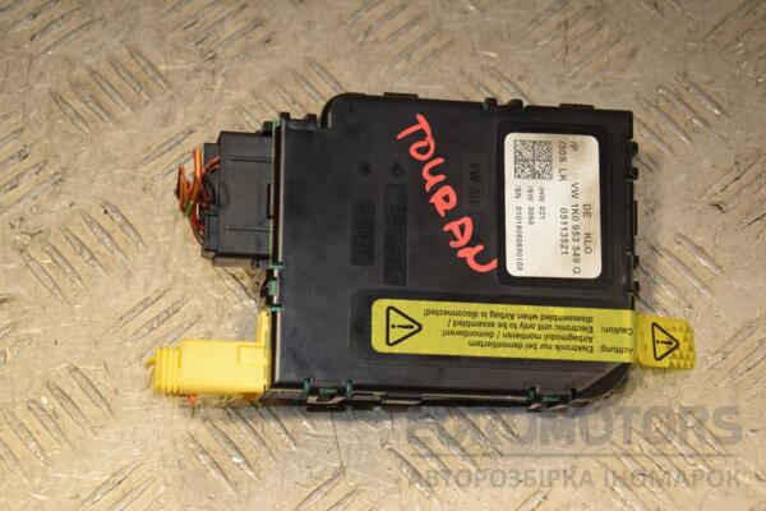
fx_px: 1851
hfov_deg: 23.4
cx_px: 383
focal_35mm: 87
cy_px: 256
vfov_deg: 15.7
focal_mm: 58
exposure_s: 1/200
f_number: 6.3
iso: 800
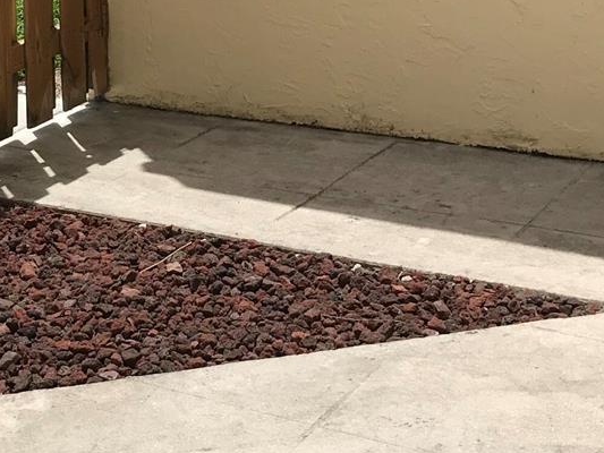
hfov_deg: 22.7
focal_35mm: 84
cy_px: 39
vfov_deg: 17.3
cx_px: 70
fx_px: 1466
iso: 20
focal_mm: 3.99
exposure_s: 1/2740
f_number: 1.8
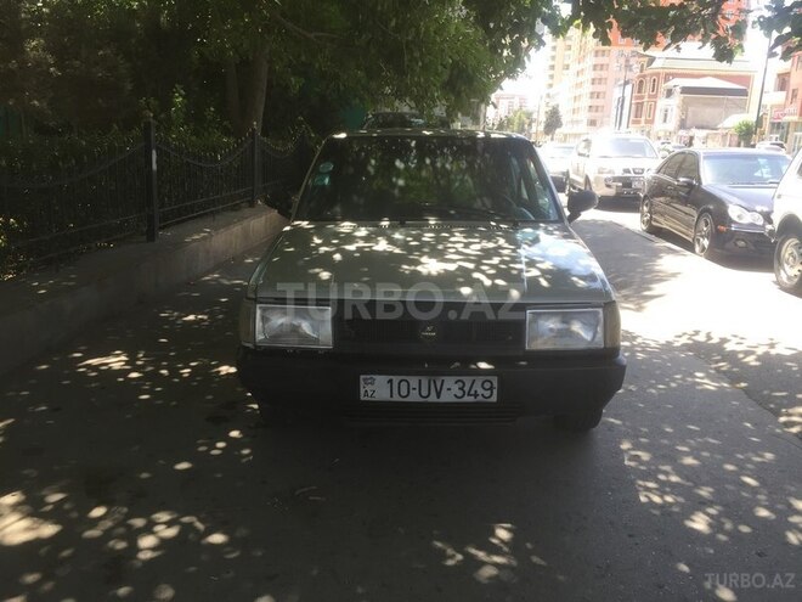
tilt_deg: -12.4
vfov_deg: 48.2
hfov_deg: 61.7
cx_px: 401
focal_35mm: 29
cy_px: 301
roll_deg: -2.5
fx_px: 672
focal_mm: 4.15
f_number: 2.2
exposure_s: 1/220
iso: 32
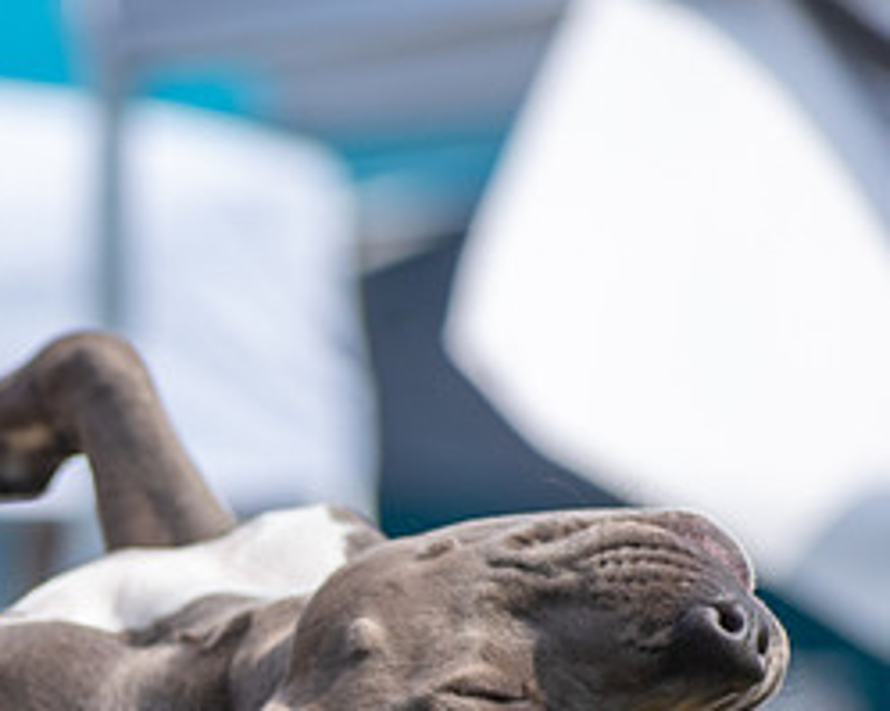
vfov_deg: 2.1
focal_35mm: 723
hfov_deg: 2.7
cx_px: -104
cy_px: 659
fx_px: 19037
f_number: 5.6
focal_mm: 220
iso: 360
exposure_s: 1/2000
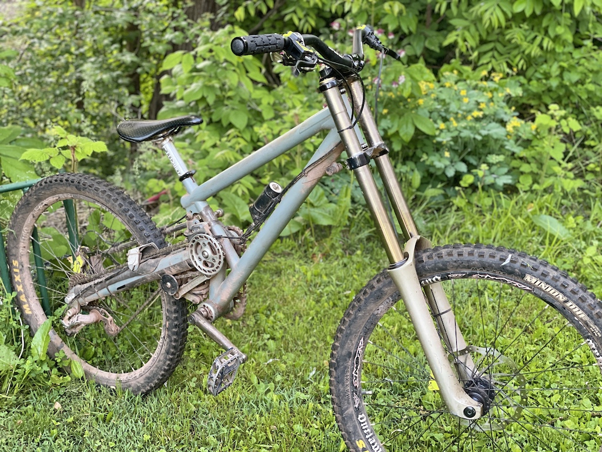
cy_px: 226
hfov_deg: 36.8
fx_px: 904
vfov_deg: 28.0
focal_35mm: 52
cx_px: 301
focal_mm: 6
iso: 250
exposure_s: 1/122
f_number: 2
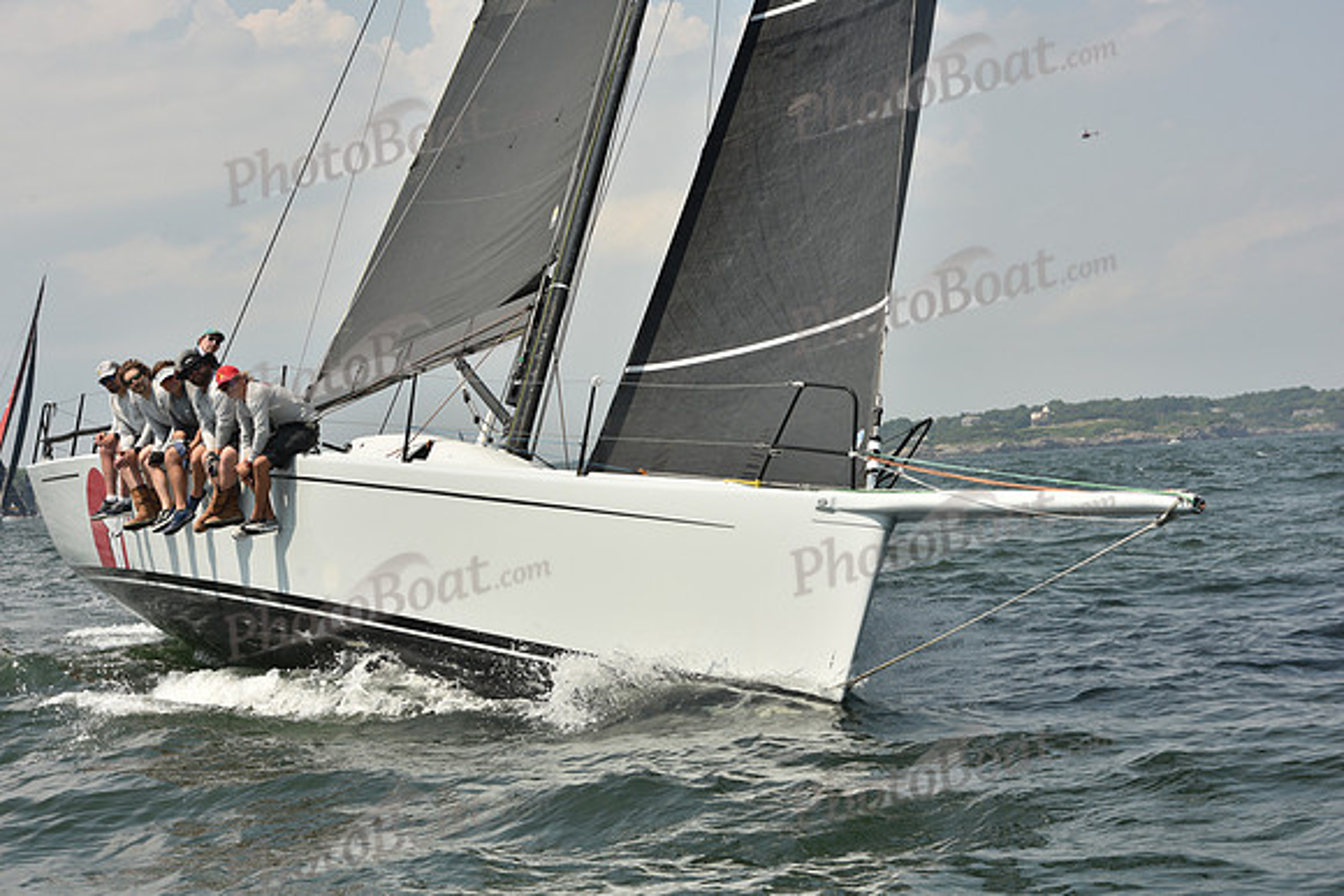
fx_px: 2614
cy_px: 448
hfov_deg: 28.8
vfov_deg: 19.5
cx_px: 672
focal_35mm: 70
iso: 250
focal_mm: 70
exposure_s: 1/800
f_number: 10
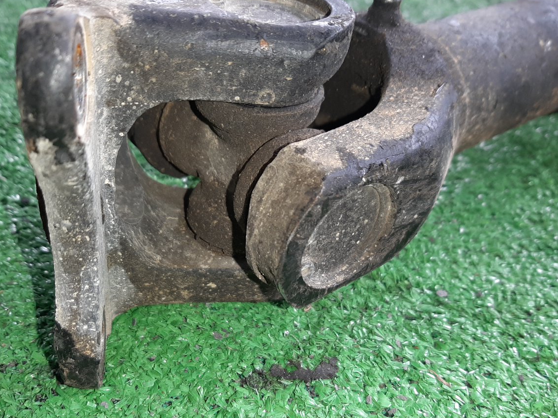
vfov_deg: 42.8
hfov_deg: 55.3
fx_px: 532
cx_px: 260
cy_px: 245
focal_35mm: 33
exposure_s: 1/50
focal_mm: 3.93
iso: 67
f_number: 1.7
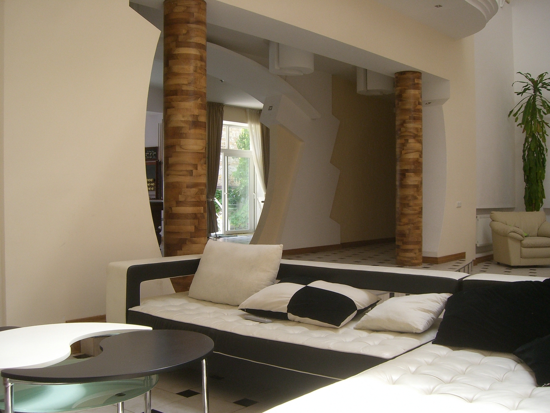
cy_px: 206
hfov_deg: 49.0
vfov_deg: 37.7
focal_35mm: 38
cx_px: 275
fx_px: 604
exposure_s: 1/250
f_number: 2.7
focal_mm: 6.2
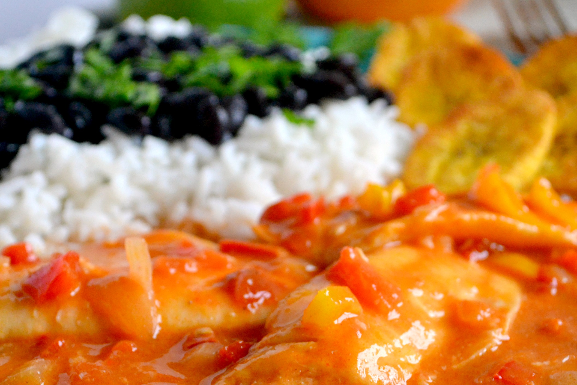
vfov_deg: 15.5
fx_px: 1410
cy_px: 277
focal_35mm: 88
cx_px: 262
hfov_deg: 23.1
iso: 1800
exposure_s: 1/60
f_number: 5
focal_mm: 38
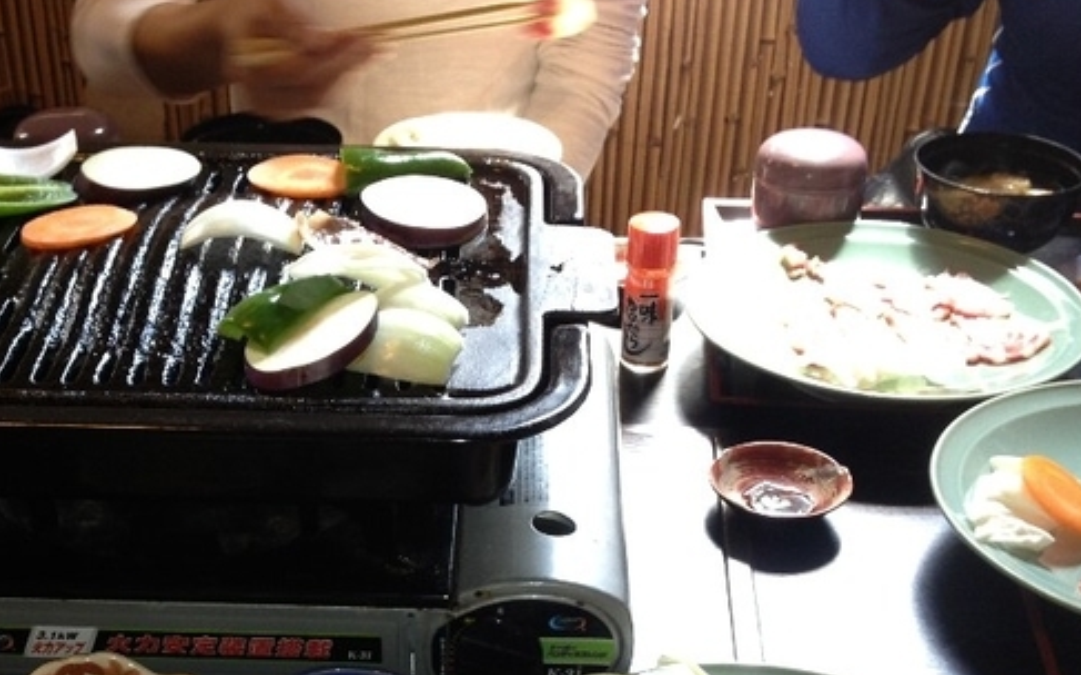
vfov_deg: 20.9
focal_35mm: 61
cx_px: 437
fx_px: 1796
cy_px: 584
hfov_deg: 33.4
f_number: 2.4
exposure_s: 1/24
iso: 80
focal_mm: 4.28
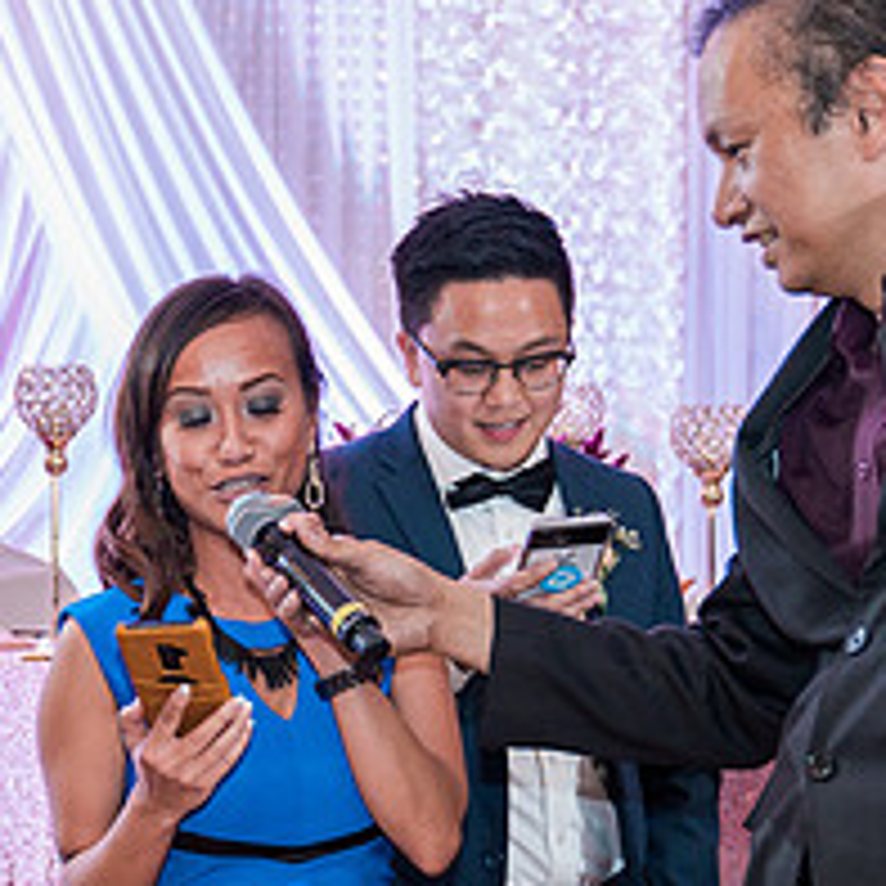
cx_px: 81
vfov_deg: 17.3
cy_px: 681
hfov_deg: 17.1
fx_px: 2896
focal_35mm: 100
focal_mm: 40
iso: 1000
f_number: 2.8
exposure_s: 1/125
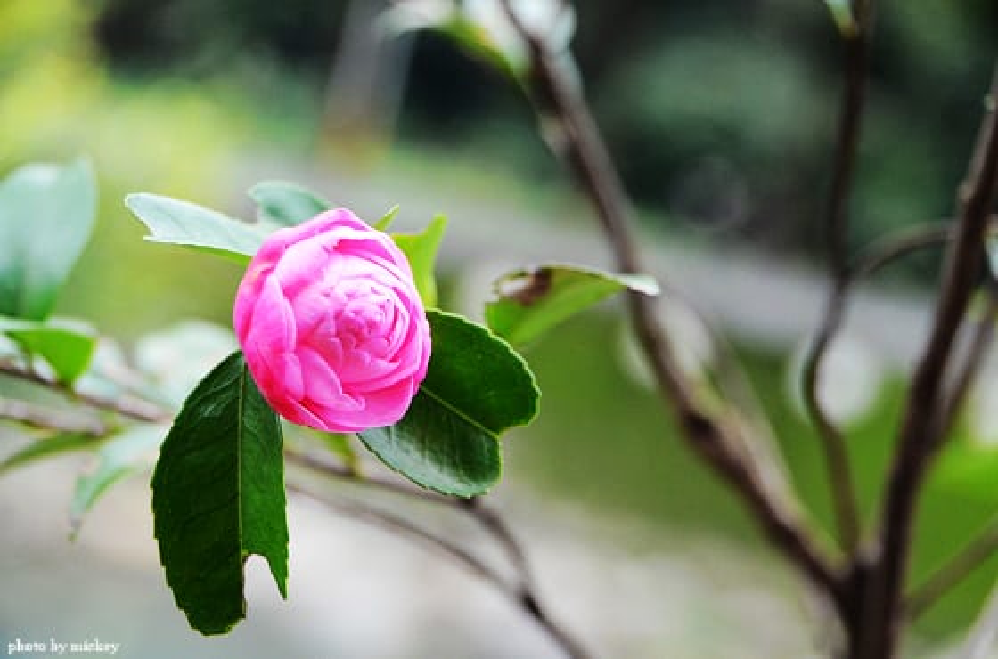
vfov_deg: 13.0
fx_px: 2903
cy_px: 330
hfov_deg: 19.5
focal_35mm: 105
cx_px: 499
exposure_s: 1/100
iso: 1600
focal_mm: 70
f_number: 5.3
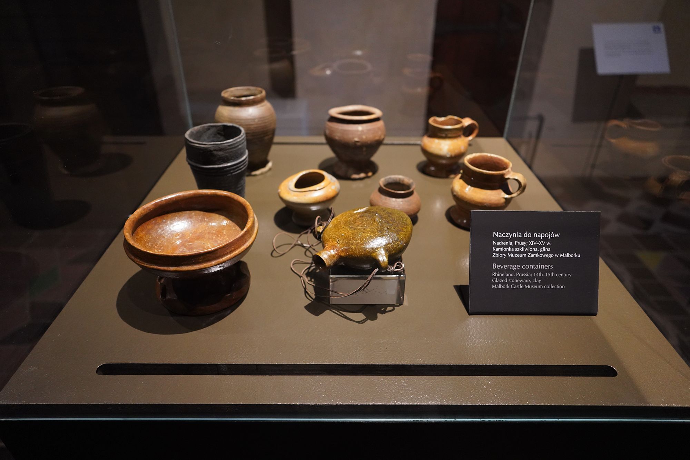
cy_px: 230
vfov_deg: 53.1
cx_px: 345
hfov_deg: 73.7
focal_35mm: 24
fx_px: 460
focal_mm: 24
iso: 3200
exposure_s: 1/80
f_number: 3.2
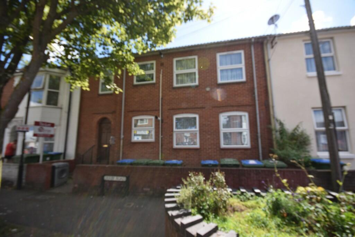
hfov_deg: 100.4
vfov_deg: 77.3
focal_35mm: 15
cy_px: 118
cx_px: 178
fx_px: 148
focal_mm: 10
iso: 220
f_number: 8
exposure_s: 1/250
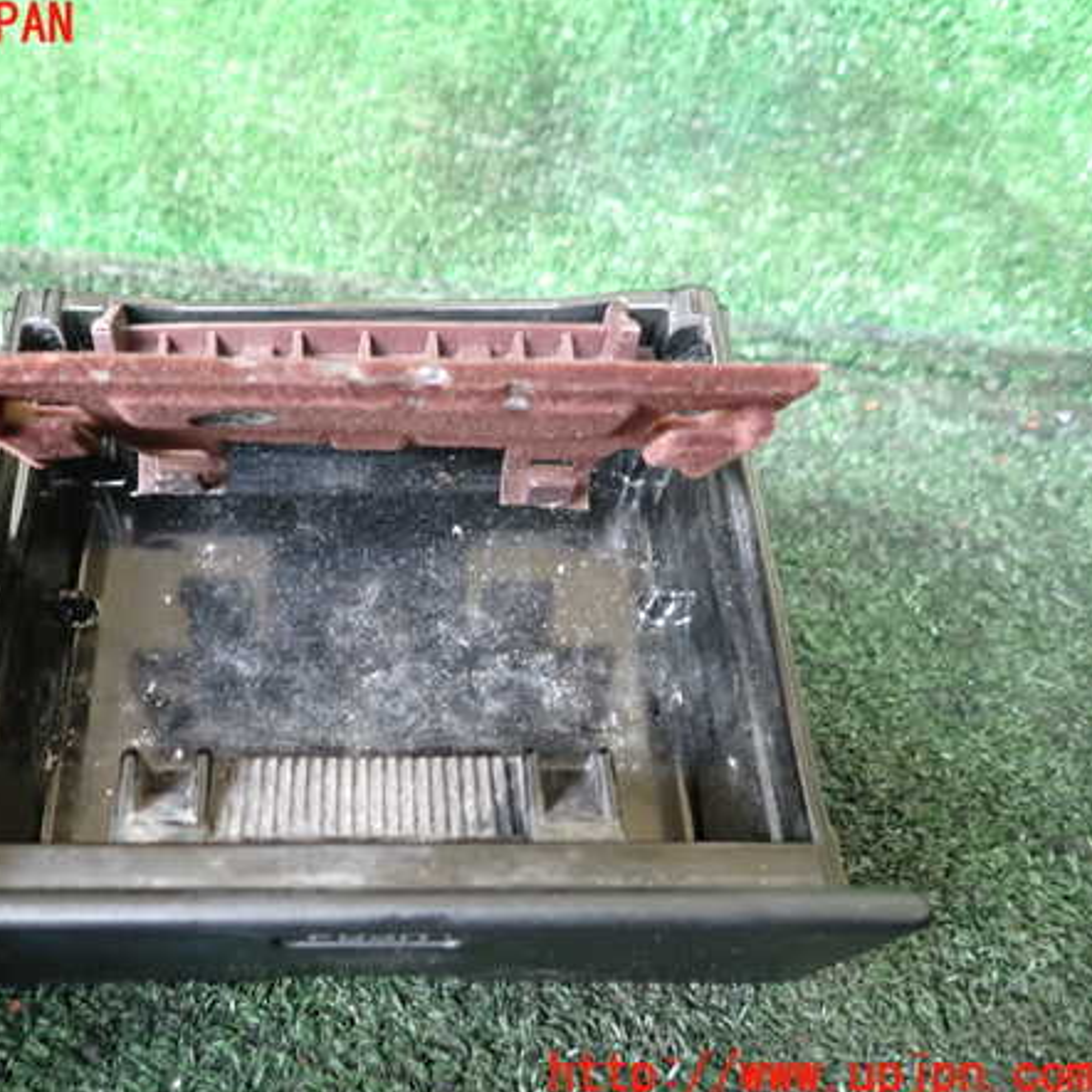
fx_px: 1071
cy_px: 551
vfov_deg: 54.0
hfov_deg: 53.0
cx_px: 366
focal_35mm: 30
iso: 320
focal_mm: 4.5
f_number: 2
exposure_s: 1/30
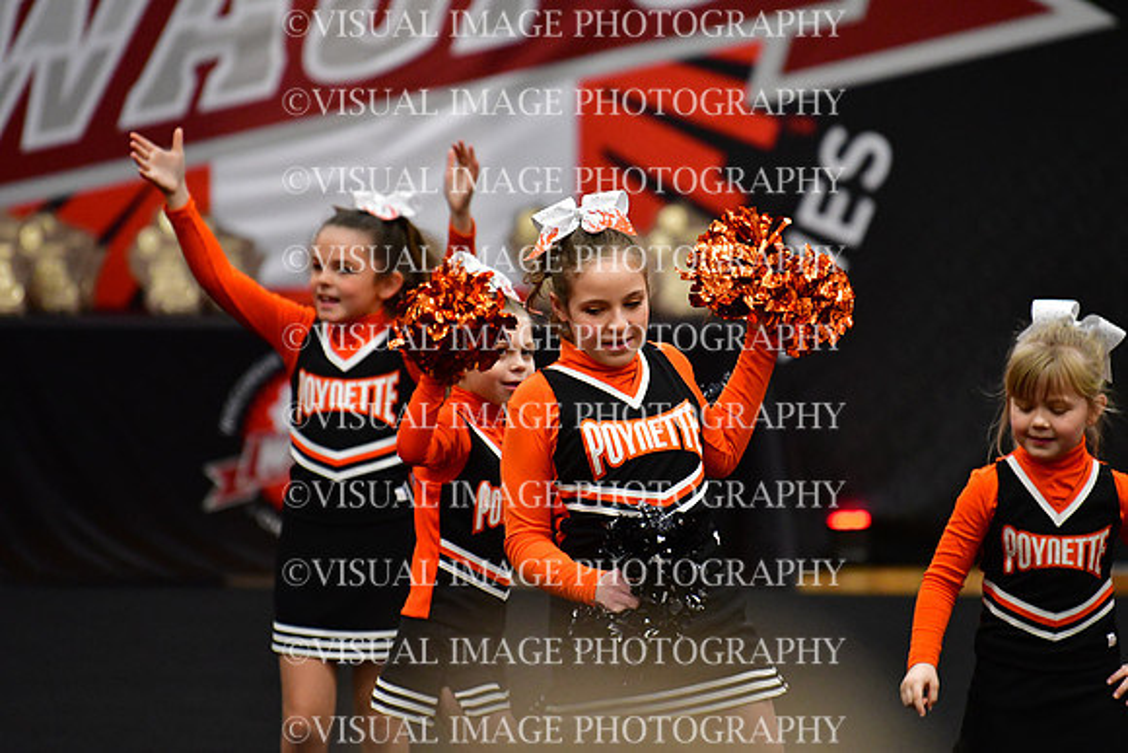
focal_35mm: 300
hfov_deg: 6.9
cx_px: 564
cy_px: 376
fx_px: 9402
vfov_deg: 4.6
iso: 4000
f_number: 2.8
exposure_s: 1/800
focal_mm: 200
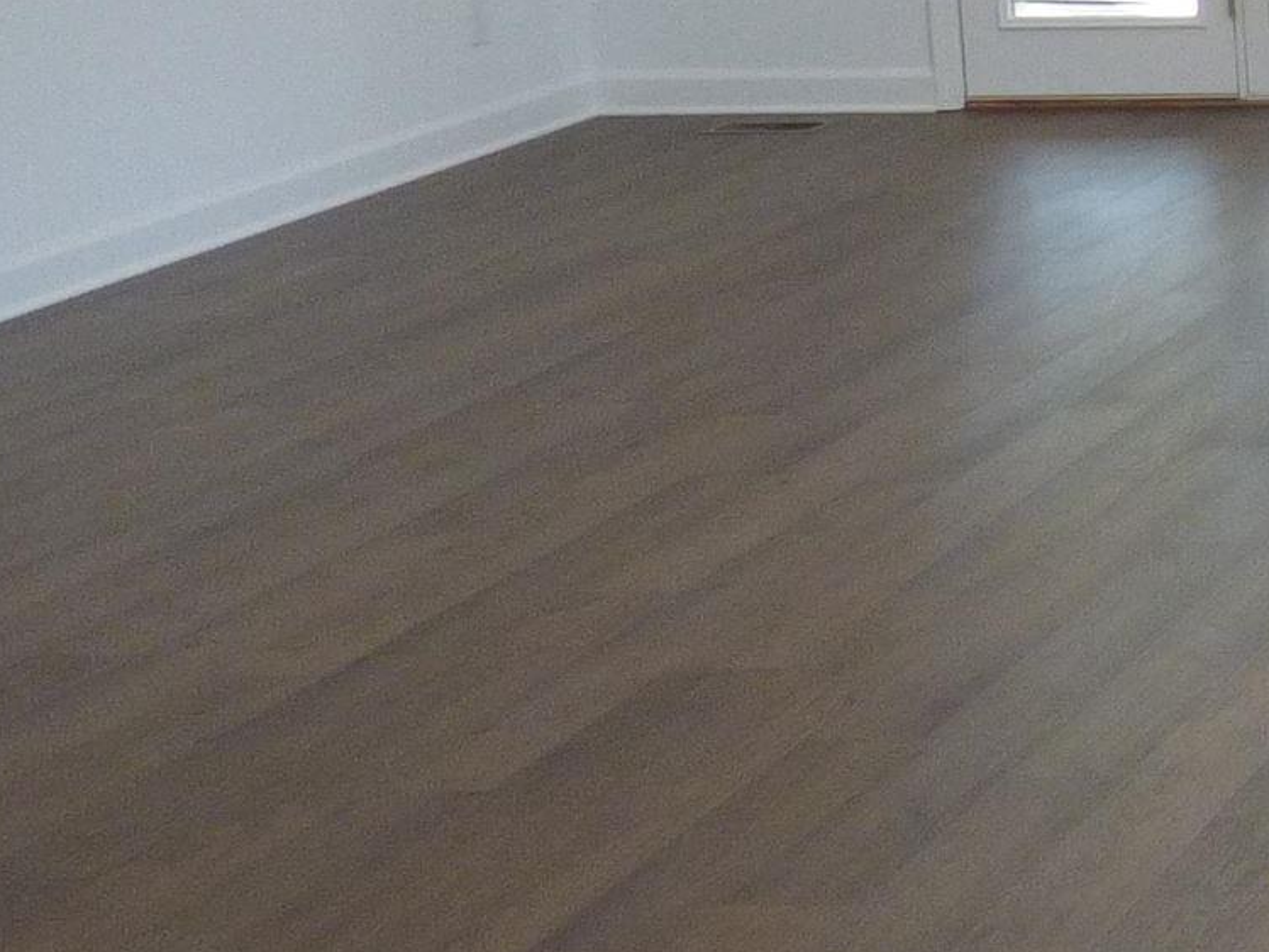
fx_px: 3007
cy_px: -142
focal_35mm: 82
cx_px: 2397
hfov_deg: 18.0
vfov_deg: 17.3
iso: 200
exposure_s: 1/60
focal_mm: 3.58
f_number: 2.8
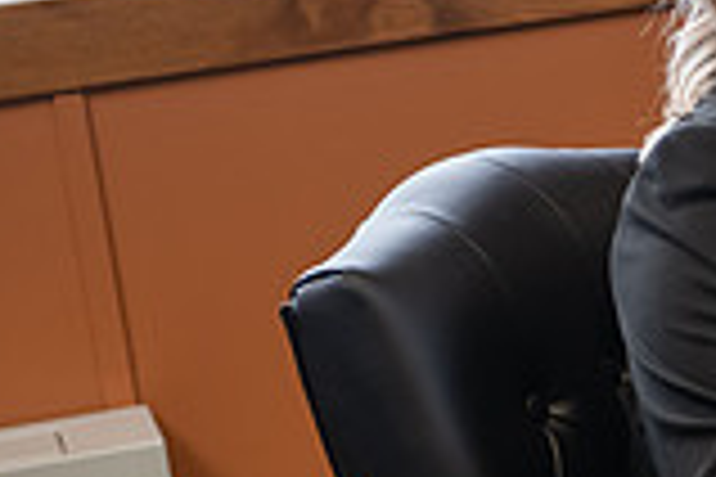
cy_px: 371
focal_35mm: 226
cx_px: 1180
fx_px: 4495
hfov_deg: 8.8
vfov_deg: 6.1
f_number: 3.2
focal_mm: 62
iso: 1000
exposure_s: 1/160
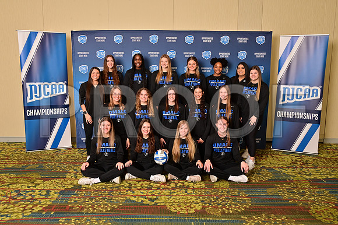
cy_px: 112
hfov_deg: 60.3
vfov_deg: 42.3
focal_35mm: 31
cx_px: 169
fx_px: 291
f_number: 10
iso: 400
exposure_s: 1/125
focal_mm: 31
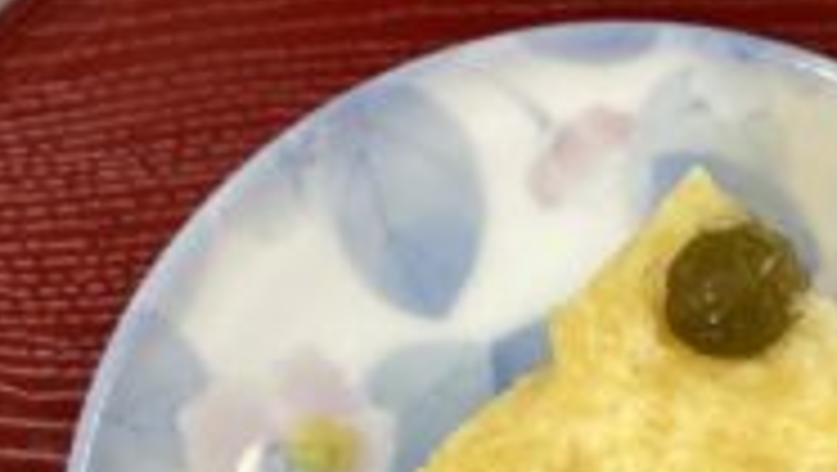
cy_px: 560
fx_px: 1510
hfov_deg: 30.3
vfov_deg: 17.0
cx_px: 655
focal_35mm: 68
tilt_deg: -81.1
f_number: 2.4
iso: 160
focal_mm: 3.3
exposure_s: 1/60
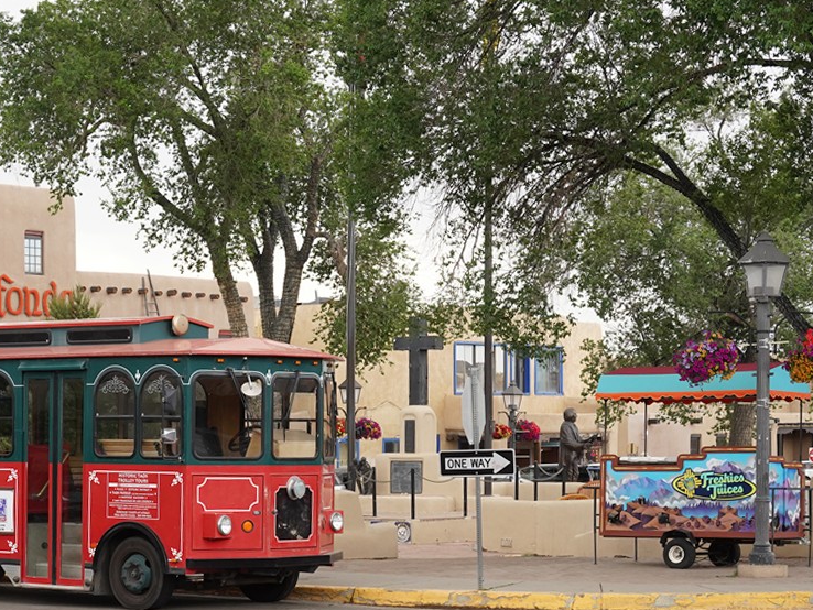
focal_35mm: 99
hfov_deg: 19.8
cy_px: 497
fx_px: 2326
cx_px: 277
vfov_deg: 14.9
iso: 640
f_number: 10
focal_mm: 38
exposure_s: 1/100
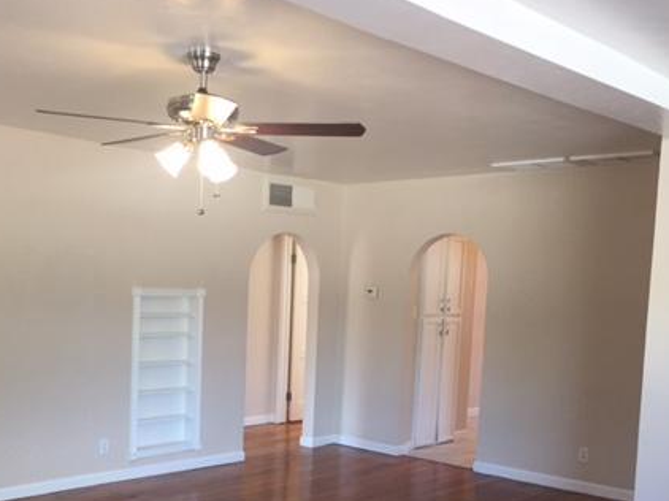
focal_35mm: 44
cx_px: 284
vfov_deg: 32.3
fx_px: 850
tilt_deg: -5.0
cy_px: 369
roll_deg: -3.0
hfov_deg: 42.8
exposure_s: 1/30
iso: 50
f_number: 2.2
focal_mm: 4.15
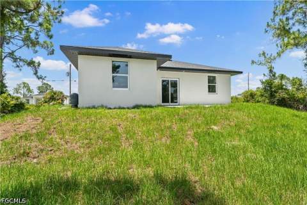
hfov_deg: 86.9
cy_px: 102
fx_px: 162
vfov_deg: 64.6
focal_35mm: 19
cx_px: 154
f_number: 9
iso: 200
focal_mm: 19
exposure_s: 1/80
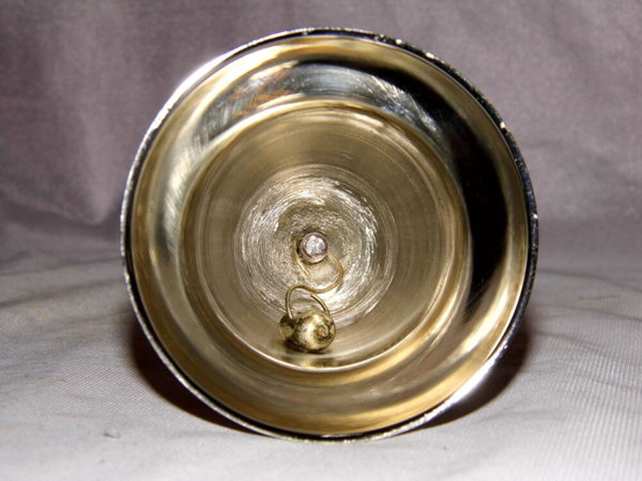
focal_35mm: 81
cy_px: 240
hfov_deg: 24.1
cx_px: 321
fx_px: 1502
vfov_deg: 18.2
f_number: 4.2
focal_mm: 14.6
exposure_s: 1/60
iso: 100
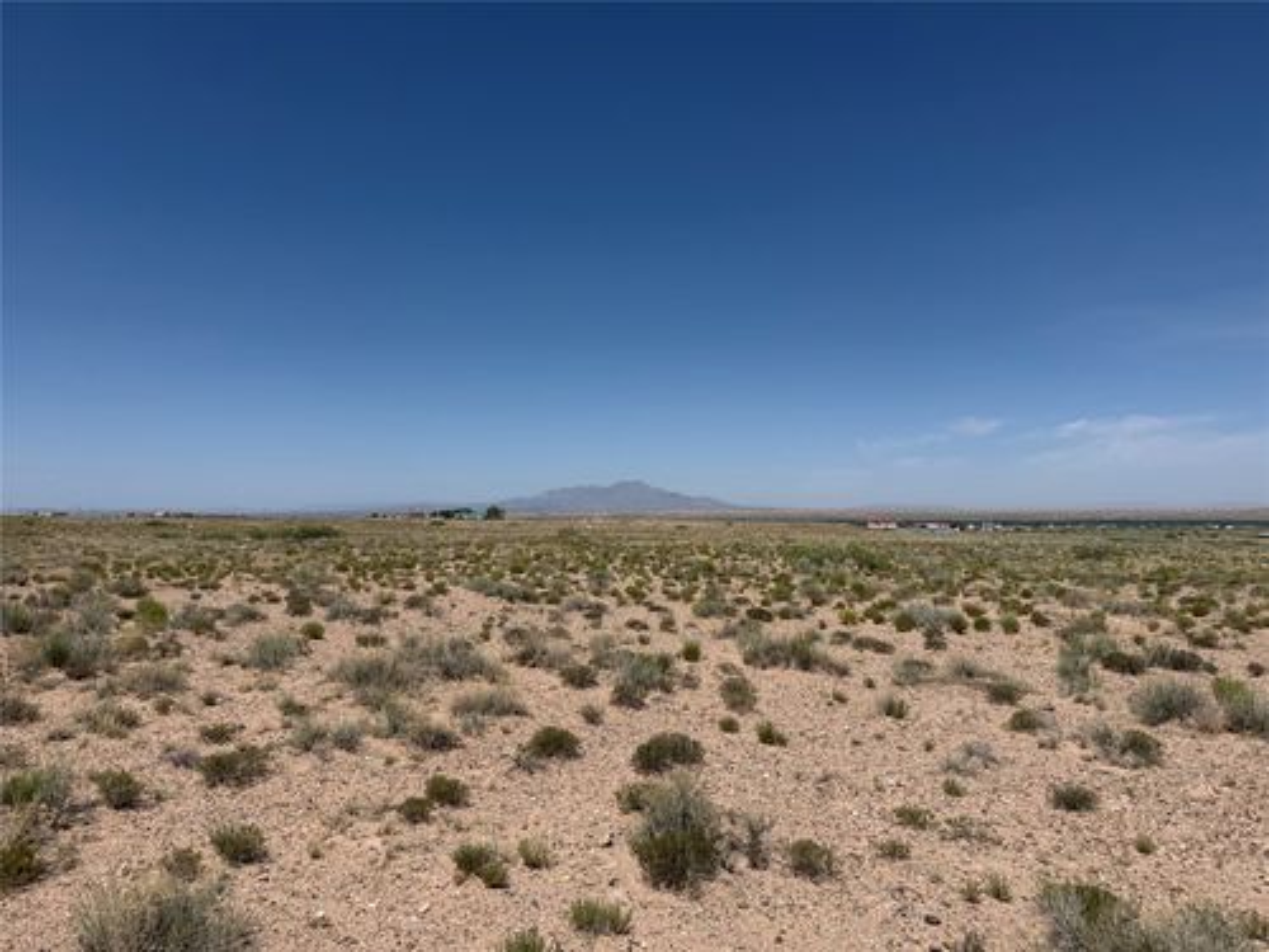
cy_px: 476
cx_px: 634
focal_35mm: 24
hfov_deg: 71.6
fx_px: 880
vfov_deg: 56.8
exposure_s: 1/10309
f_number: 1.78
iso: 80
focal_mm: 6.76
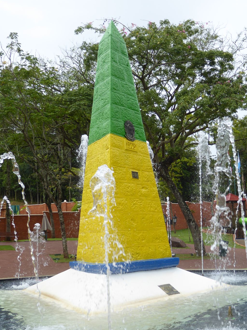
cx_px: 145
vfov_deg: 35.5
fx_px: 514
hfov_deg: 27.0
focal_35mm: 54
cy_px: 185
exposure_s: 1/250
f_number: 3.9
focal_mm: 7.8
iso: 80
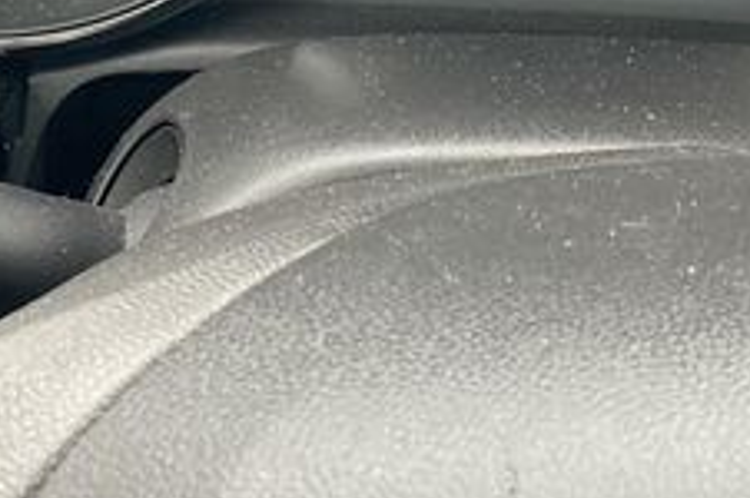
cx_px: 412
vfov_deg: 12.4
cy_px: -153
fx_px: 2226
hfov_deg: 19.1
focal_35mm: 107
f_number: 1.8
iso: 64
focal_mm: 3
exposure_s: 1/122
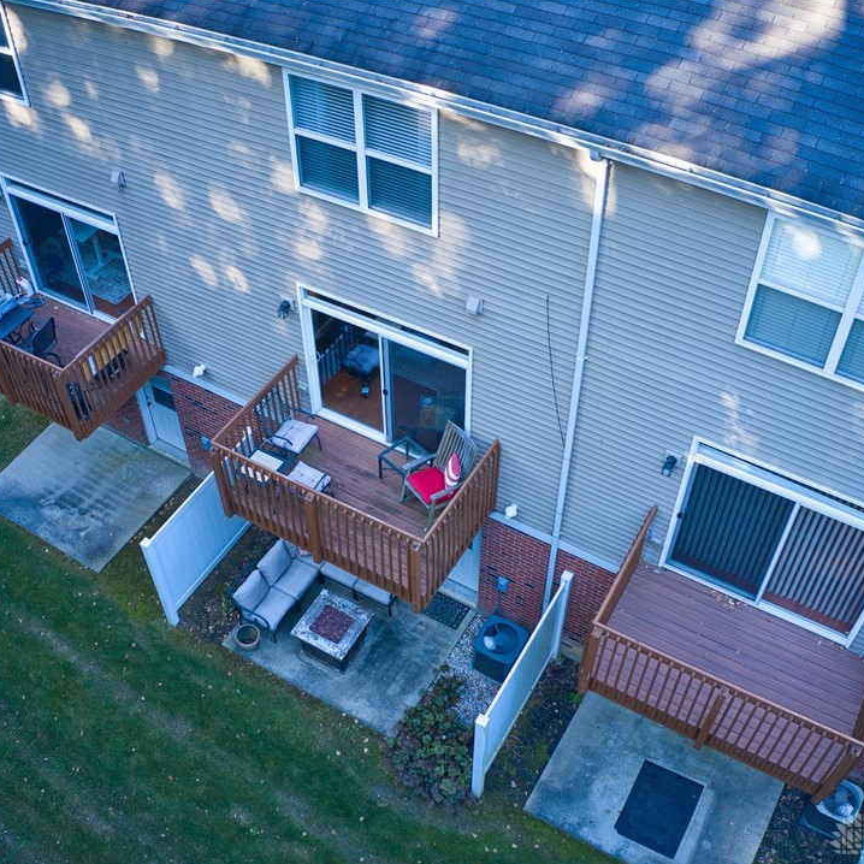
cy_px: 431
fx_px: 1017
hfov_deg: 46.0
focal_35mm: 36
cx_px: 406
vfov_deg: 46.0
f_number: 3.5
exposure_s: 1/60
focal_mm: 10.26
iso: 100
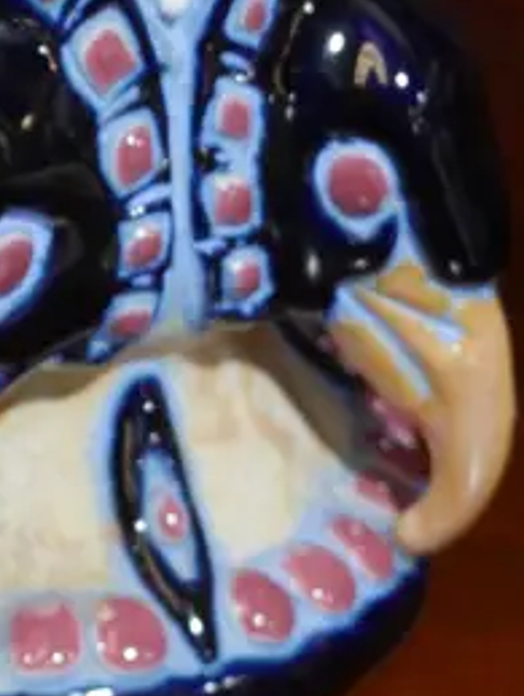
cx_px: 23
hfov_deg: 8.9
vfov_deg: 11.6
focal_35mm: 166
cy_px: -175
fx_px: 3342
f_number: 4.6
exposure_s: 1/60
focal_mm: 21
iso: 1000
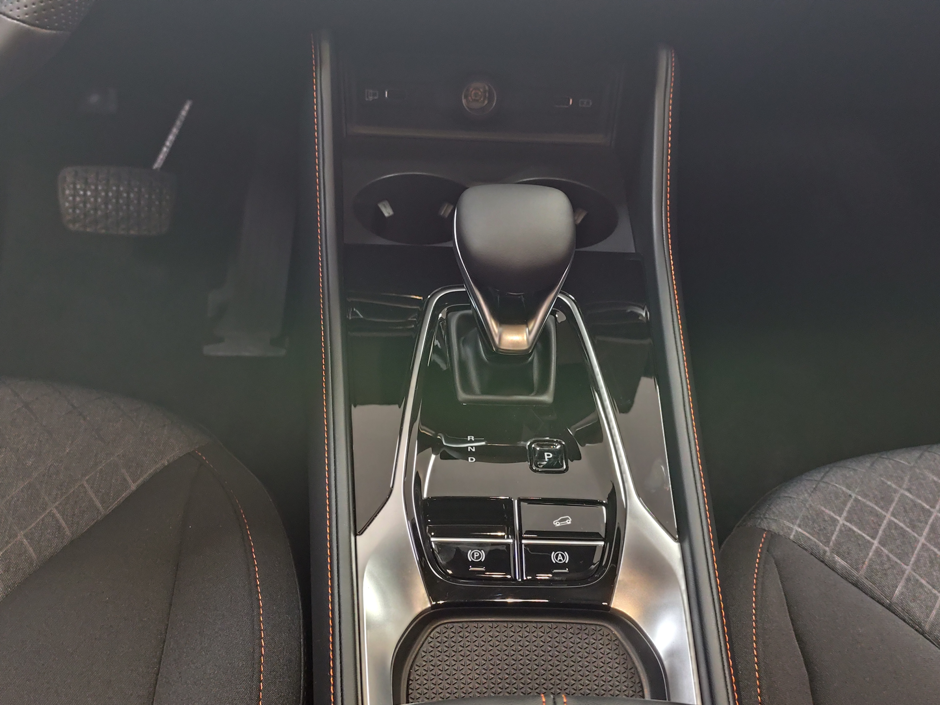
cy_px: 352
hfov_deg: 41.2
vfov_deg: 31.5
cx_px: 470
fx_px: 1249
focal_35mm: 46
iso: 2500
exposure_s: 1/25
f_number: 1.65
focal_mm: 6.19
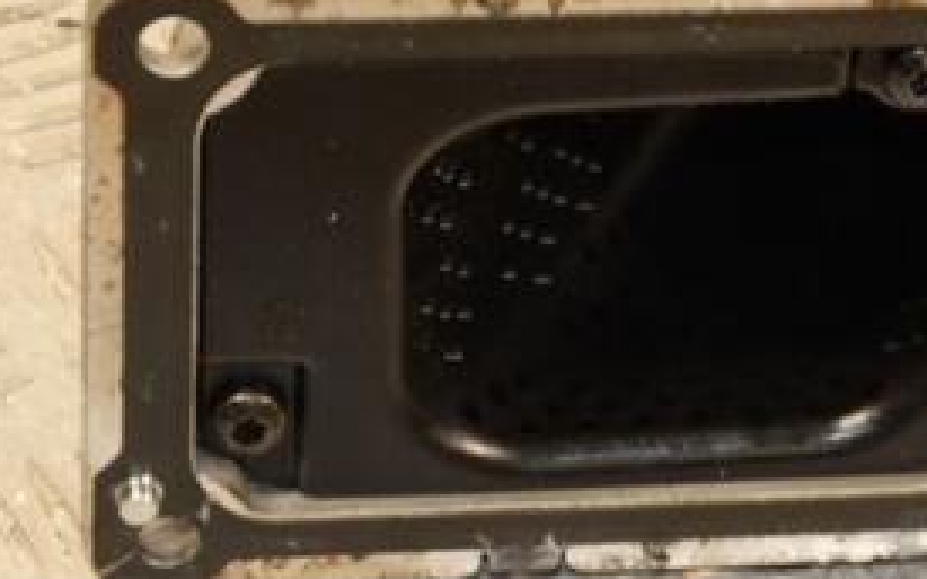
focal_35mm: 221
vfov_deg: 5.9
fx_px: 5581
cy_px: 108
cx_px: 832
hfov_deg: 9.5
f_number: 5.3
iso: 800
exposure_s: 1/125
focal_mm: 66
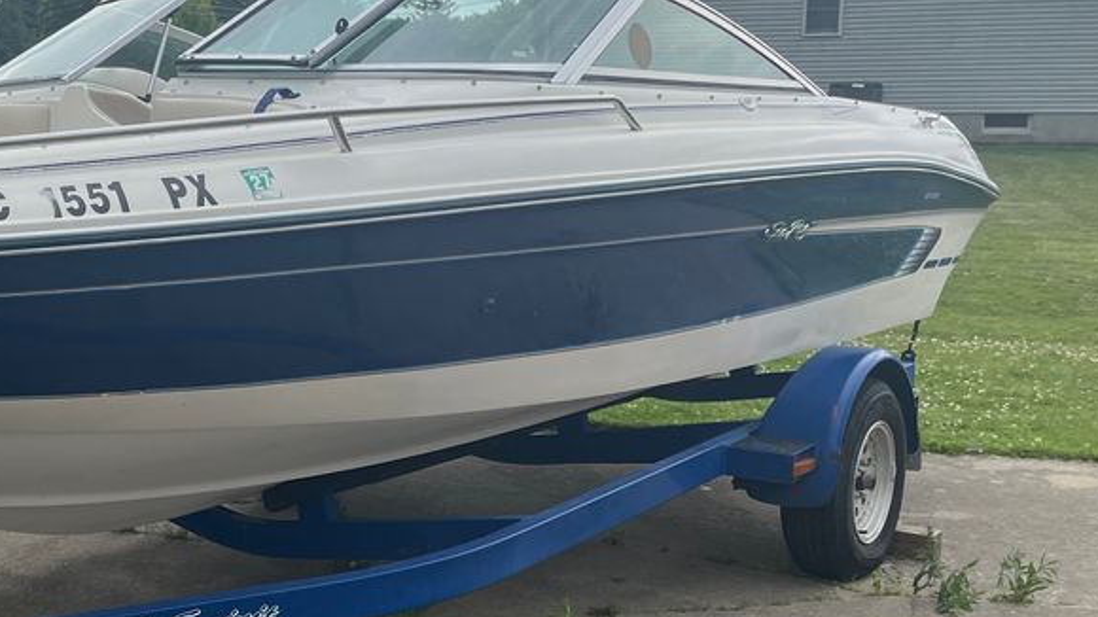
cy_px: 288
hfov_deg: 39.2
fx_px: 1455
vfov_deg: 23.9
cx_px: 170
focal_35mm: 50
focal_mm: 5.1
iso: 50
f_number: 1.6
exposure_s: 1/1923
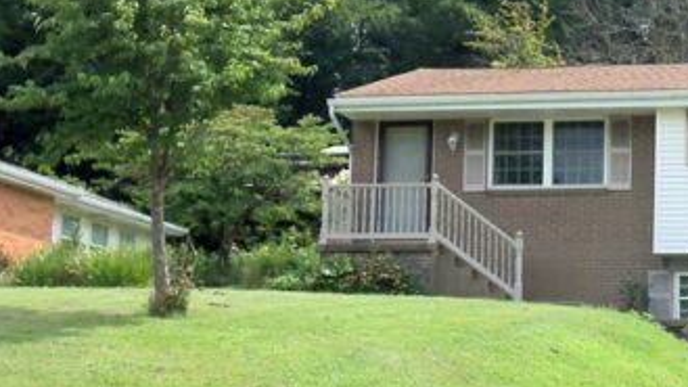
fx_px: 1788
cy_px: 282
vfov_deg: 12.3
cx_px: 701
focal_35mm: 98
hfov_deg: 21.0
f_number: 9.2
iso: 64
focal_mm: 6.7
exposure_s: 1/125
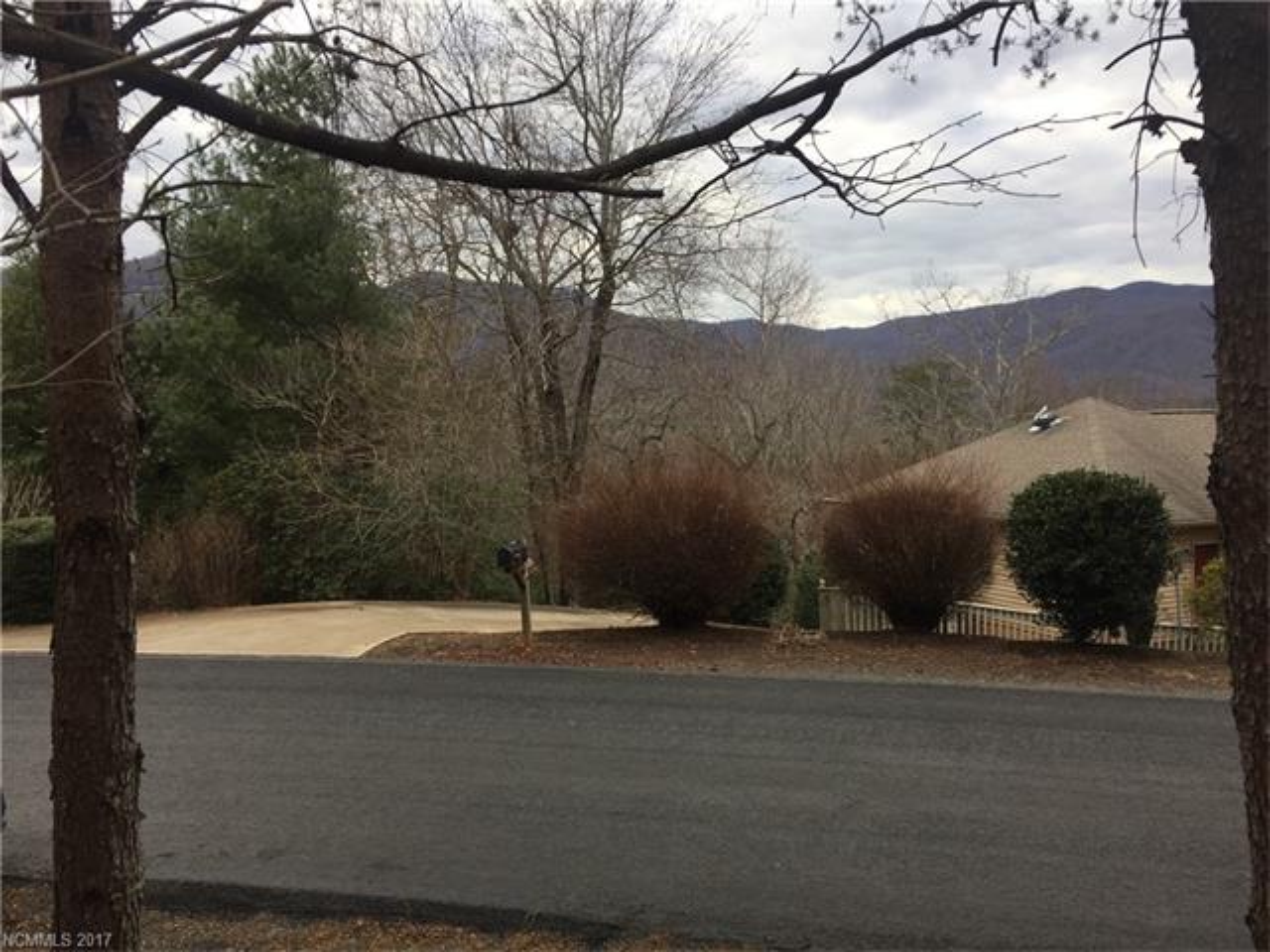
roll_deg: +0.5
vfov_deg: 48.2
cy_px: 476
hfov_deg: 61.7
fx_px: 1064
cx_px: 635
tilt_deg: -2.6
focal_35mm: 29
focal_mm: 4.15
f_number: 2.2
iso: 32
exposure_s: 1/291
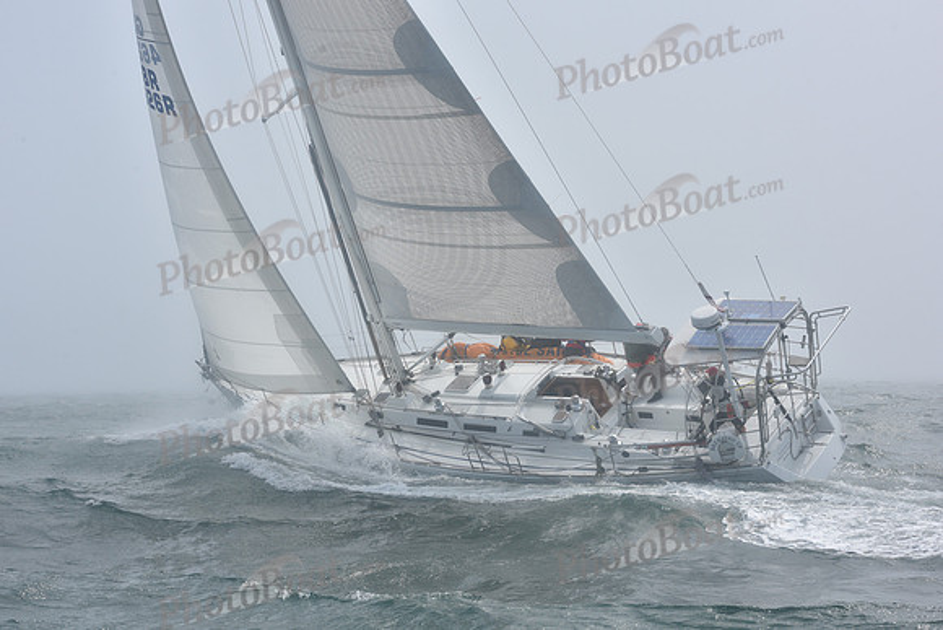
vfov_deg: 19.5
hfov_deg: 28.8
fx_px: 1834
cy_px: 315
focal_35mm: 70
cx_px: 472
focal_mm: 70
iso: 320
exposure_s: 1/800
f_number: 11
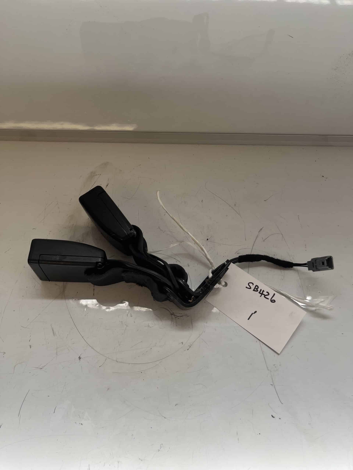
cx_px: 176
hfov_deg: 53.1
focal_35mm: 26
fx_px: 354
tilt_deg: -59.9
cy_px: 235
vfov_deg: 67.3
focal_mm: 5.1
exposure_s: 1/242
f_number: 1.6
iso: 40
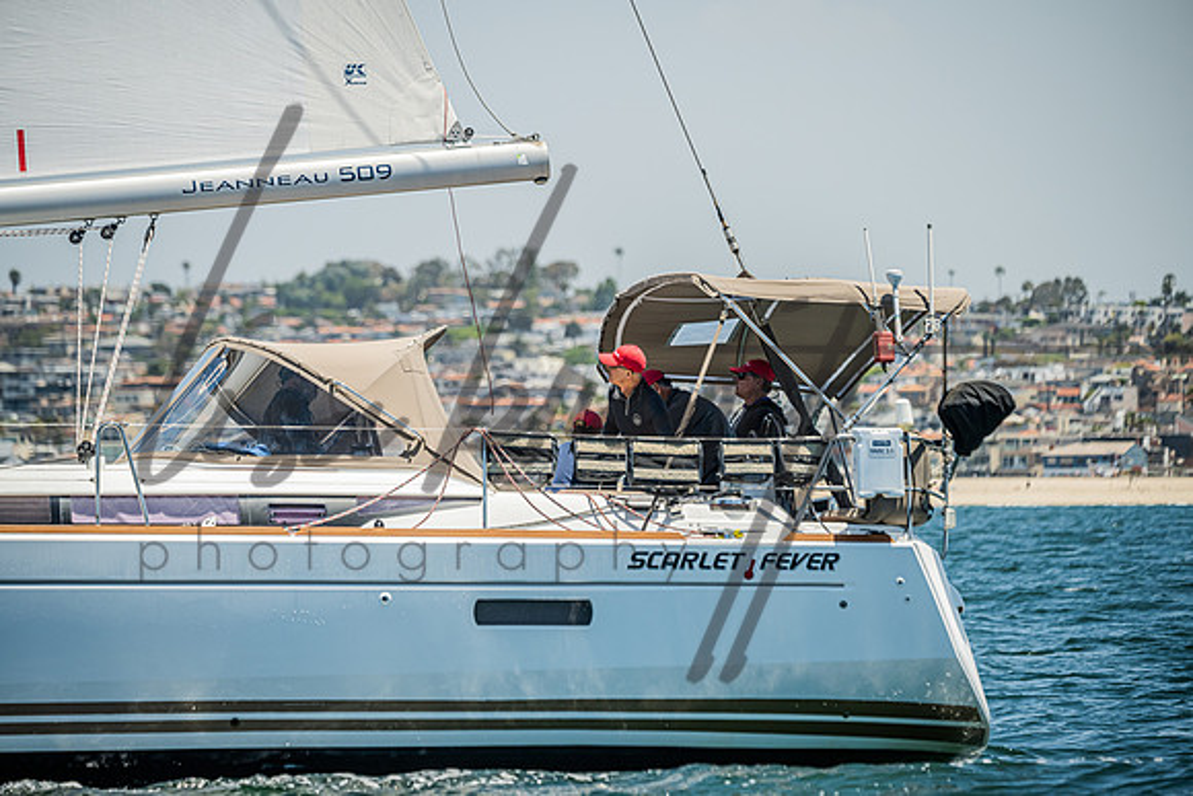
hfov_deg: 7.9
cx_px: 596
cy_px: 398
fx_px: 8618
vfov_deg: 5.3
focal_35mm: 260
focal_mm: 260
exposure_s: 1/1000
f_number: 5.6
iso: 320
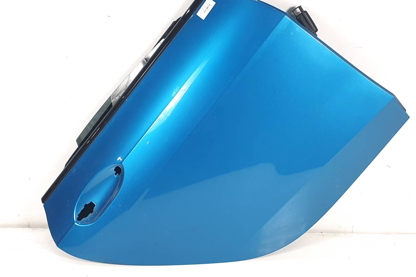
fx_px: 323
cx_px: 213
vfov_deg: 46.4
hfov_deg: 65.5
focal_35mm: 28
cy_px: 133
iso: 64
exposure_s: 1/50
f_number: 2.4
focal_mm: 4.3
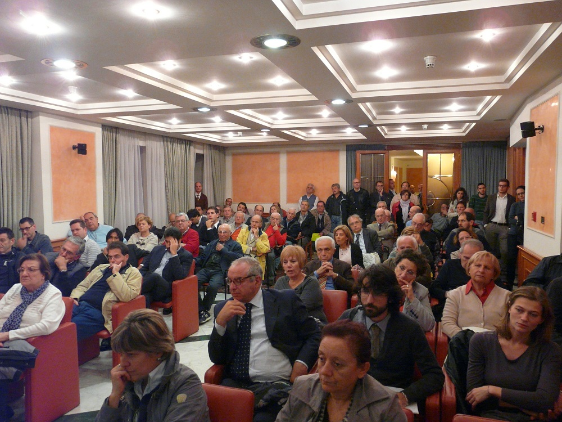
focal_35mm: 28
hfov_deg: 63.4
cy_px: 211
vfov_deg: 49.7
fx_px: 455
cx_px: 281
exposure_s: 1/13
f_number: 2.8
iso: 400
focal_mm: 4.6
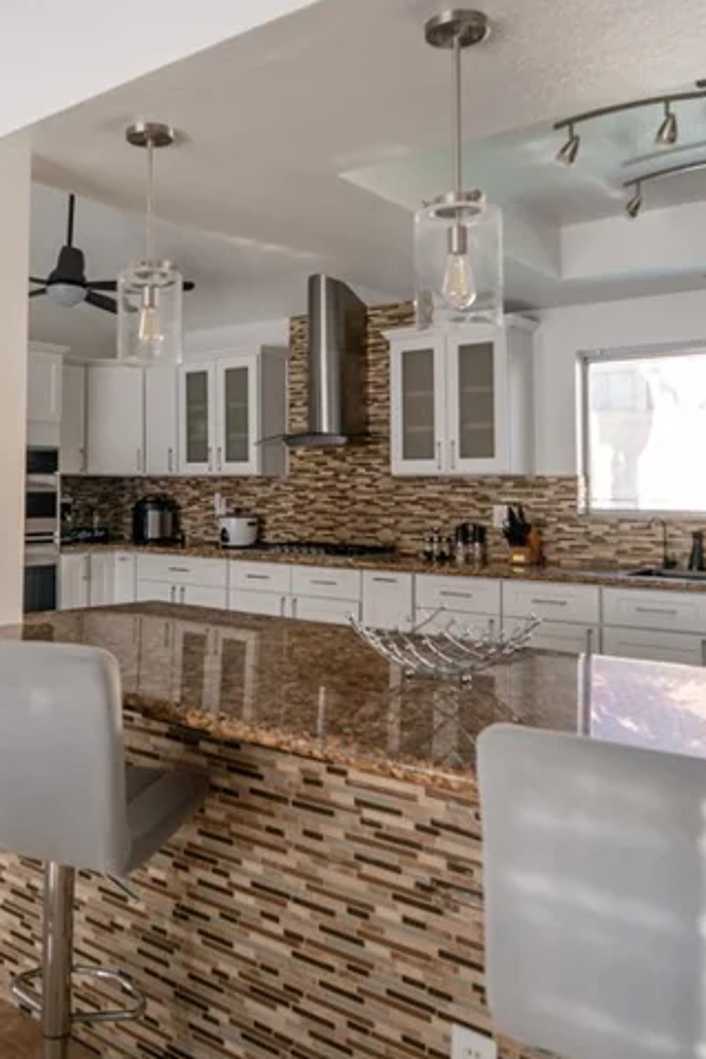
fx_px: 882
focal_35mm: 30
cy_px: 446
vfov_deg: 61.6
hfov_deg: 42.8
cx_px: 212
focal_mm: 14
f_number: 4
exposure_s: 1/160
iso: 200
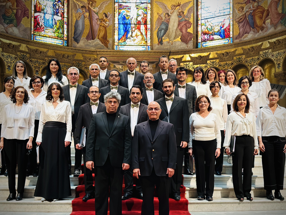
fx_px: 397
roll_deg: +0.1
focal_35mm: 48
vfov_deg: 30.3
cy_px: 108
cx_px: 143
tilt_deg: +5.0
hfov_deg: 39.7
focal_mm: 6.86
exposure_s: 1/60
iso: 320
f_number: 1.78
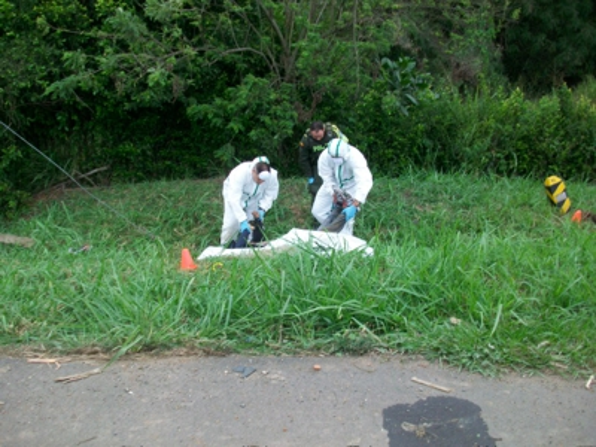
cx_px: 298
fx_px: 551
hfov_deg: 56.8
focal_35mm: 32
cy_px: 224
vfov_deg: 44.2
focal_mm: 5.7
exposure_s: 1/125
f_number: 2.8
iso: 64
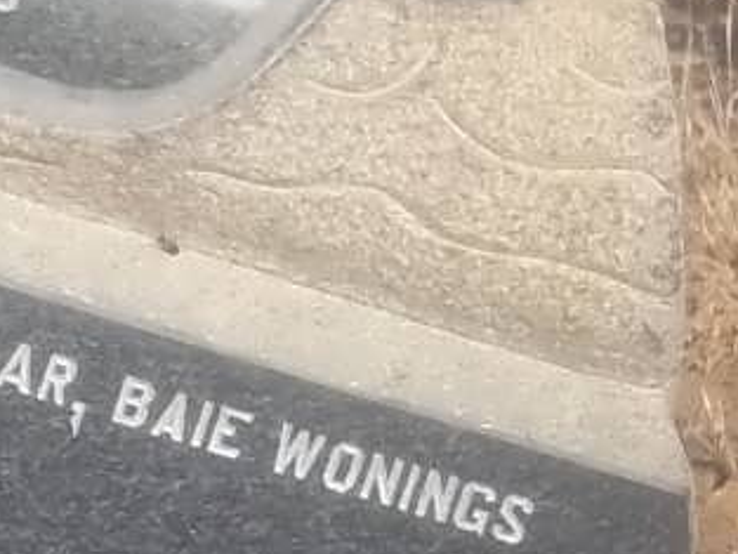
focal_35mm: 295
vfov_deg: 5.0
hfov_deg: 6.6
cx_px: -594
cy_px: 311
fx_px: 6292
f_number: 4.6
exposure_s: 1/500
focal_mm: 13.7
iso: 80
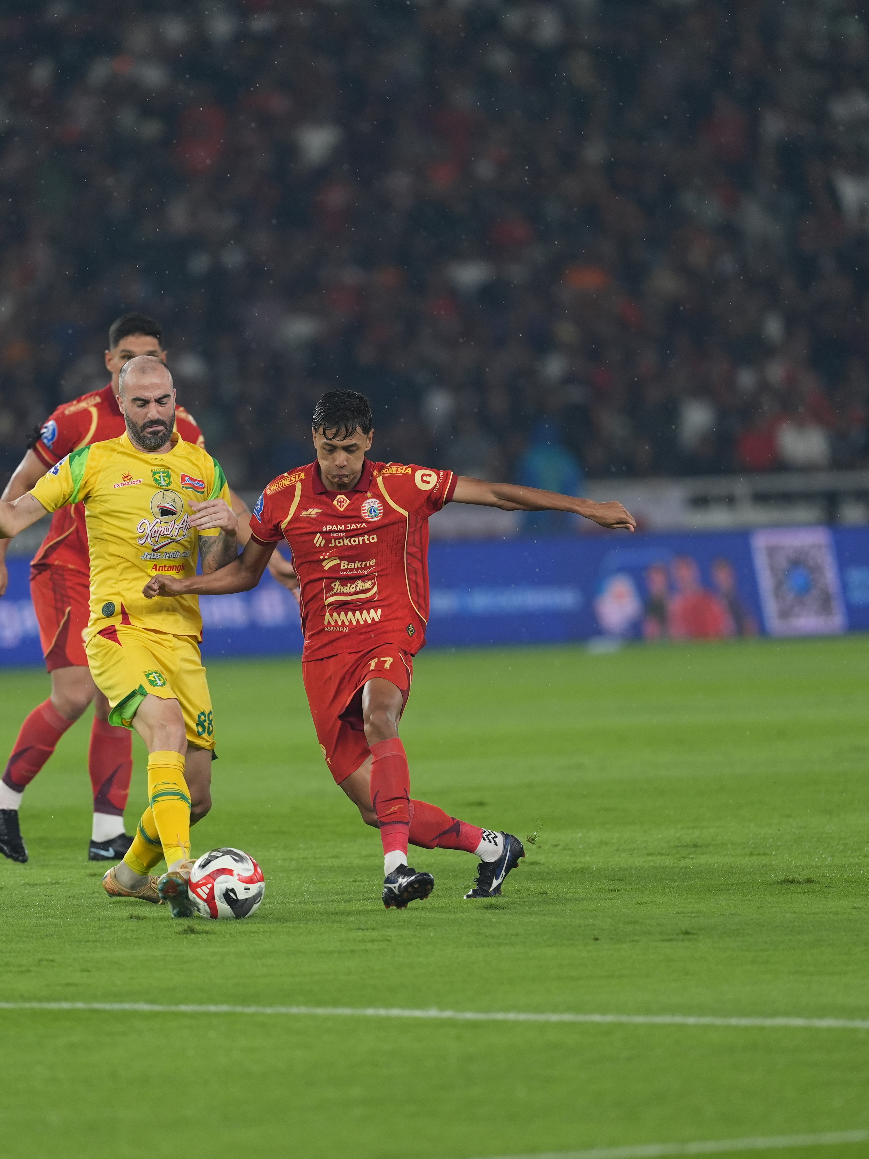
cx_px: 384
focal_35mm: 433
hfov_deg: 3.4
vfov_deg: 4.6
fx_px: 14493
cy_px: 579
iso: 1250
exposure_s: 1/1600
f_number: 2.8
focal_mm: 300
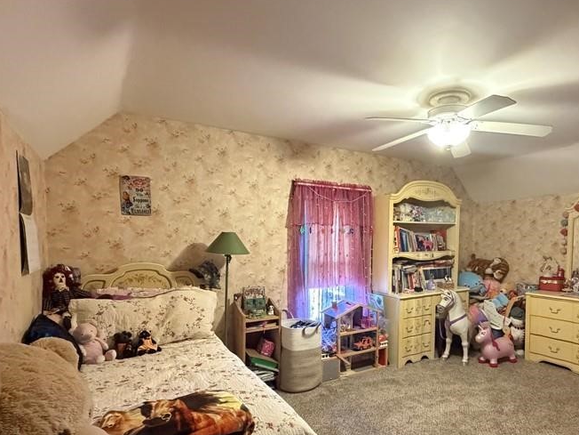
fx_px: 368
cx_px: 351
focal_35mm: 22
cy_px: 257
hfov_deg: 75.4
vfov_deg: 60.7
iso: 1000
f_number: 2.2
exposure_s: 1/60
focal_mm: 2.22
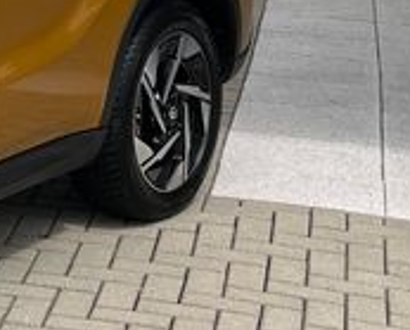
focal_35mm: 150
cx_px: -391
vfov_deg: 9.8
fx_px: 1823
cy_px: -240
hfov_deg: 11.6
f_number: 1.6
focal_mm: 5.1
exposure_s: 1/3311
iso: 50
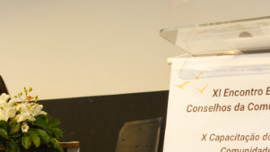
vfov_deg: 8.3
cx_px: 130
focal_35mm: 146
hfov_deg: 14.7
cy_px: 110
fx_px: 1046
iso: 3200
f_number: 2.8
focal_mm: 35
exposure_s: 1/100
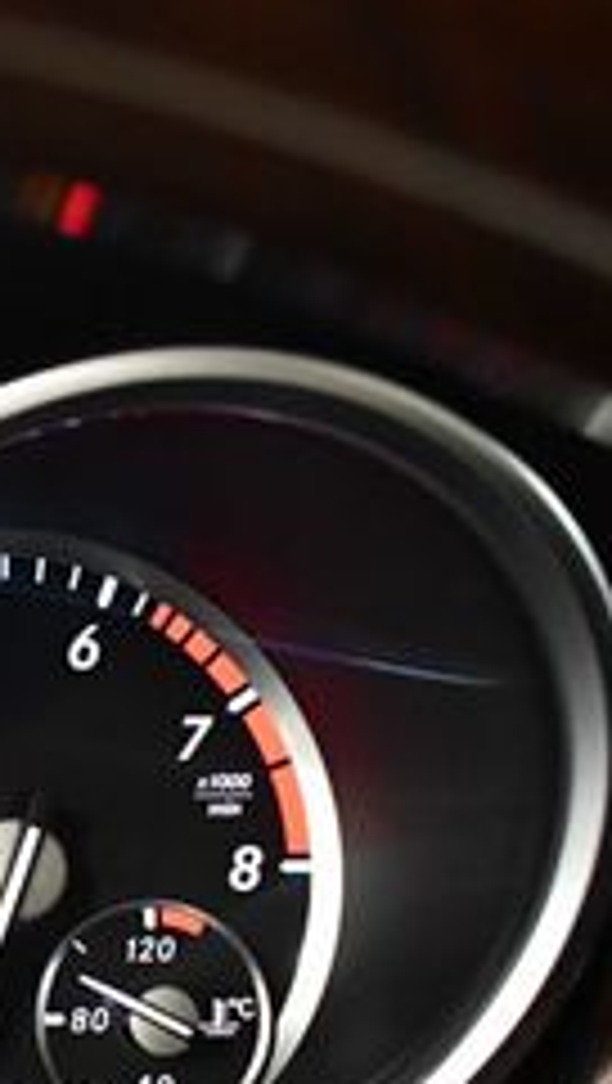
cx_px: -603
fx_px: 2158
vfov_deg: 27.9
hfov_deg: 13.8
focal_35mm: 75
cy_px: 774
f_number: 3.5
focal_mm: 18
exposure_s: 1/60
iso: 3600
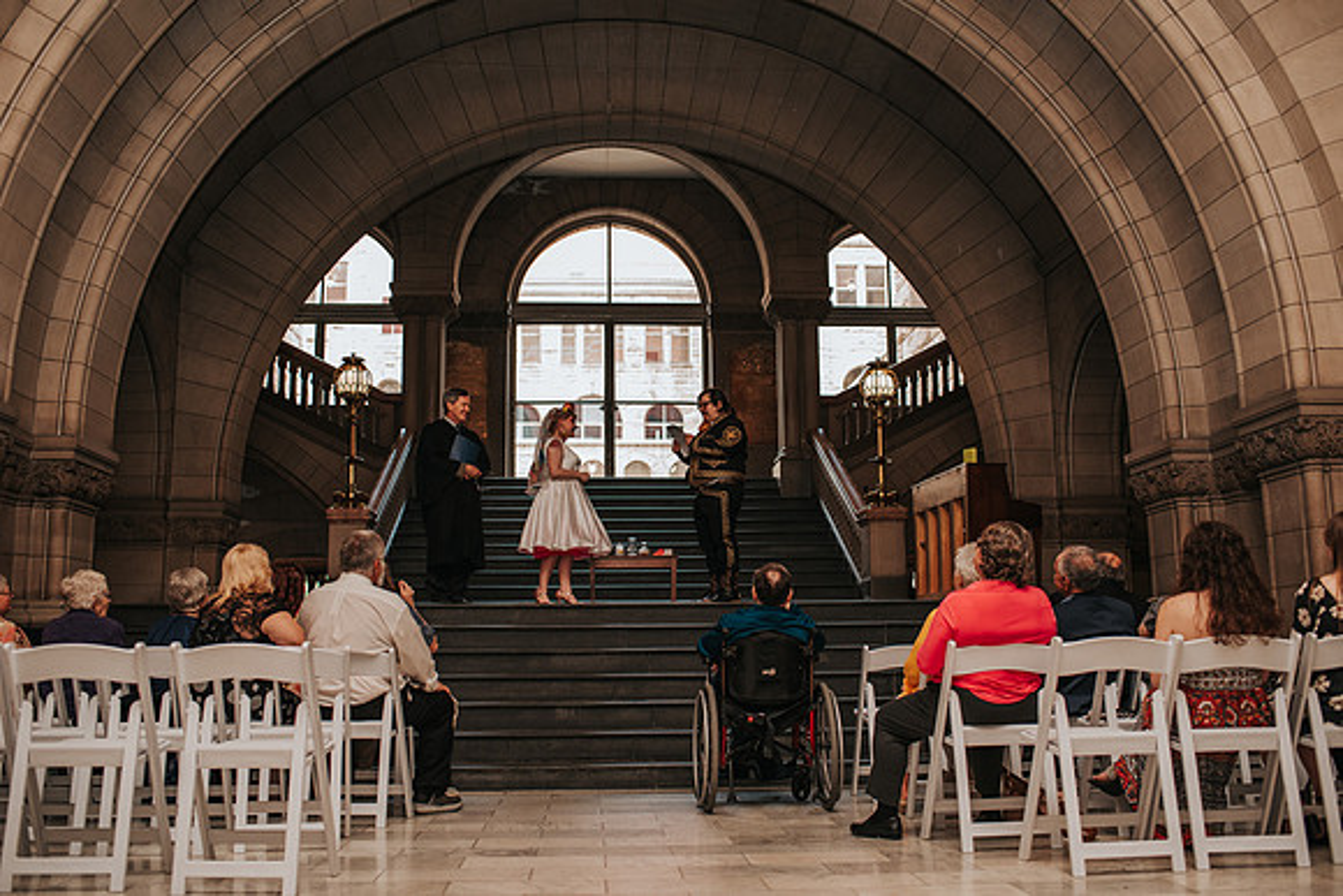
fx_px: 1306
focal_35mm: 35
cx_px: 672
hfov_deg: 54.4
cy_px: 448
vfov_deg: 37.9
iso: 1000
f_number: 3.2
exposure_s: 1/200
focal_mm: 35
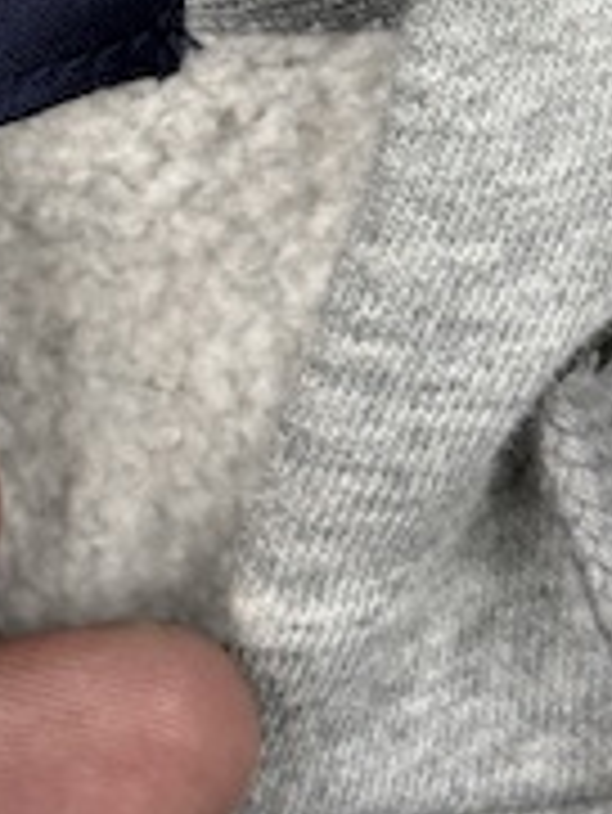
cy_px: -256
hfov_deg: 8.7
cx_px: -63
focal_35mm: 170
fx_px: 4003
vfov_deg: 11.3
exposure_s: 1/148
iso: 50
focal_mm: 6.76
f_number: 1.78
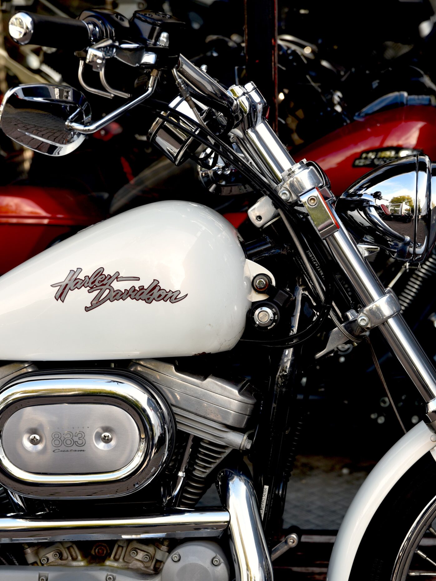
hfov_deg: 18.0
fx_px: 1377
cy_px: 389
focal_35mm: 82
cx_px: 222
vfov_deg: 23.7
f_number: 5.6
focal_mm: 62
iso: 200
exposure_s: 1/125
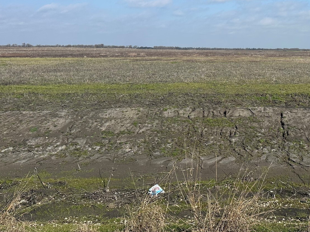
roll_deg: -0.1
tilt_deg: -2.5
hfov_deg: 41.4
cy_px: 74
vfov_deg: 32.6
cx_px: 241
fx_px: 394
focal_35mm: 44
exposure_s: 1/5848
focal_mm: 6.86
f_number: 1.78
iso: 80
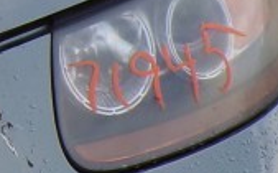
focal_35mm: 193
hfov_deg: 9.7
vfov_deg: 6.8
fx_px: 1460
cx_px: -382
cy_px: 94
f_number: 4.4
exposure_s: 1/250
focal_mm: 4.3
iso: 100
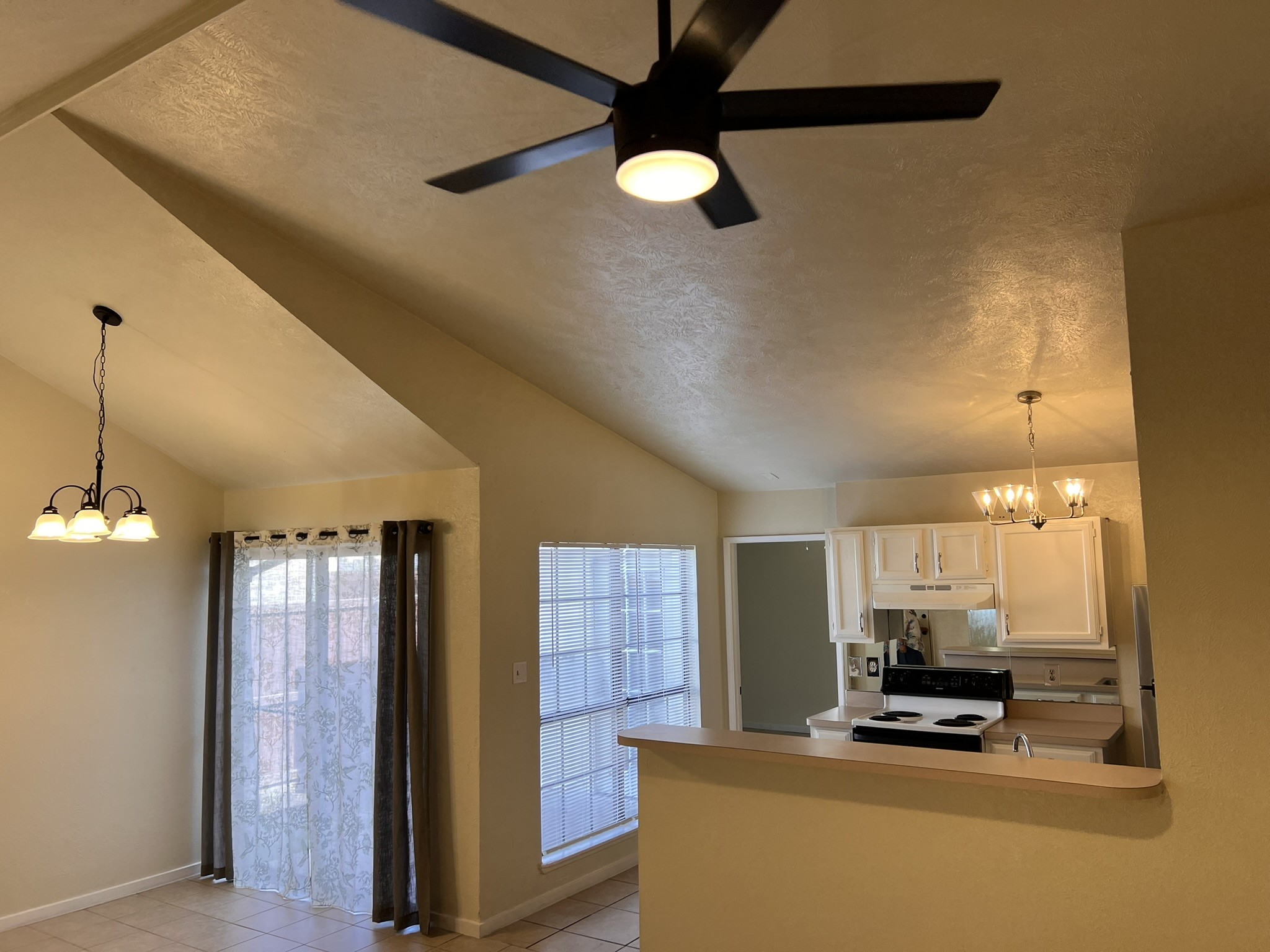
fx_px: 954
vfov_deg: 53.1
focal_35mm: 26
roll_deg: +1.7
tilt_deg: +6.1
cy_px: 476
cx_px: 635
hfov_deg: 67.3
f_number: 1.5
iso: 50
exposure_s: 1/120
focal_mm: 5.7
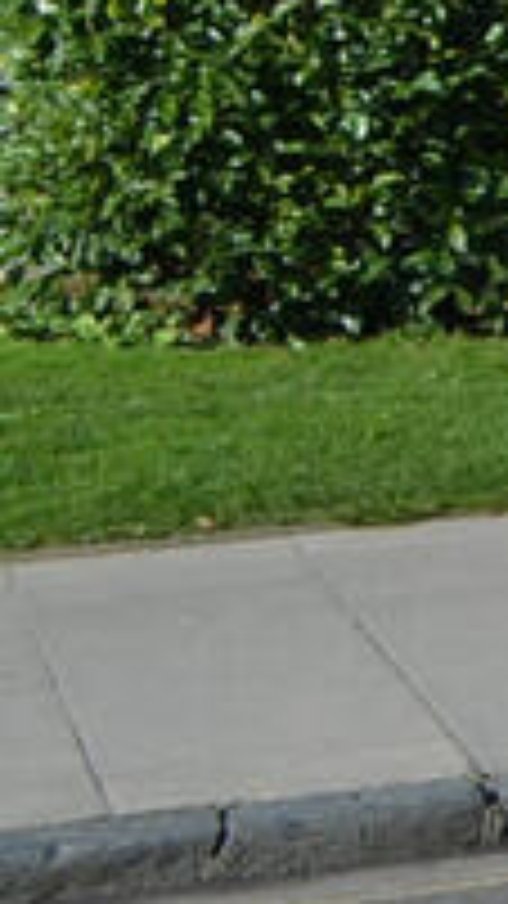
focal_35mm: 144
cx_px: 2158
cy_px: -605
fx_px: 3450
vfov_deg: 13.7
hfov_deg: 6.5
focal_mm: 18
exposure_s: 1/200
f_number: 7.1
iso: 100
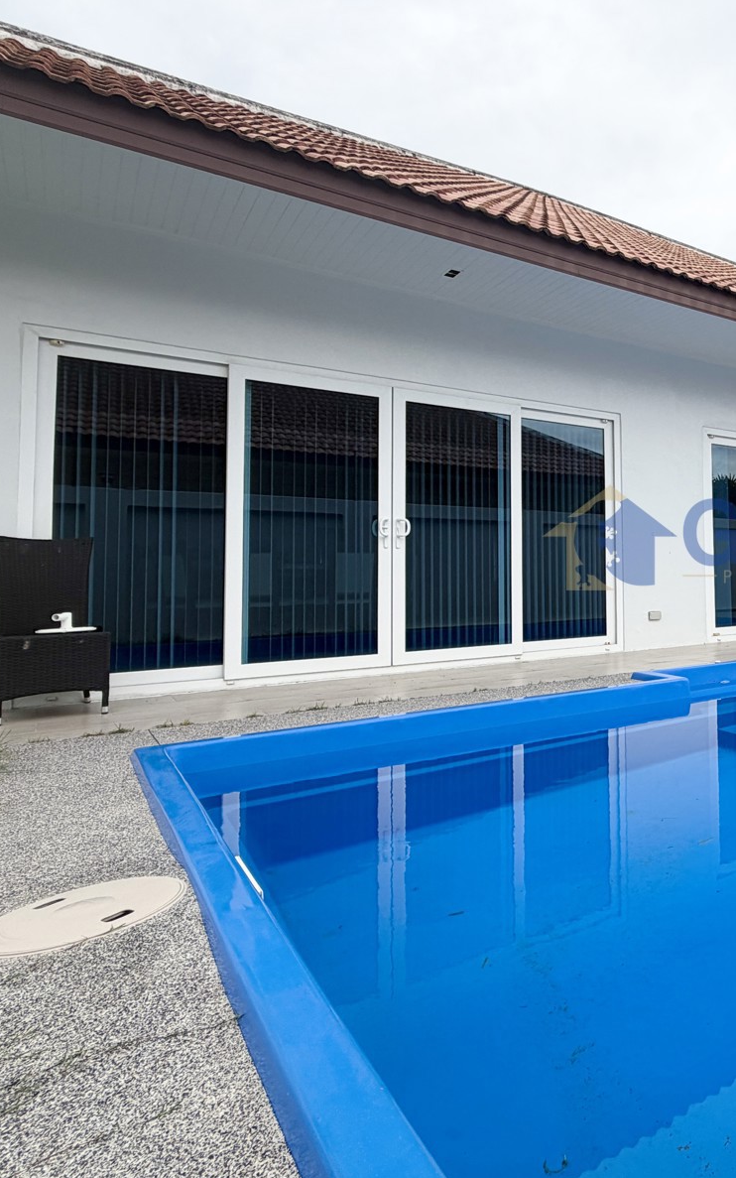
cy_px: 538
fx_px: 770
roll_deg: +2.2
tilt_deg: +3.2
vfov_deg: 74.6
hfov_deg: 43.6
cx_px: 739
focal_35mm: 24
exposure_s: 1/1017
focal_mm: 2.22
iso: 20
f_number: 2.2
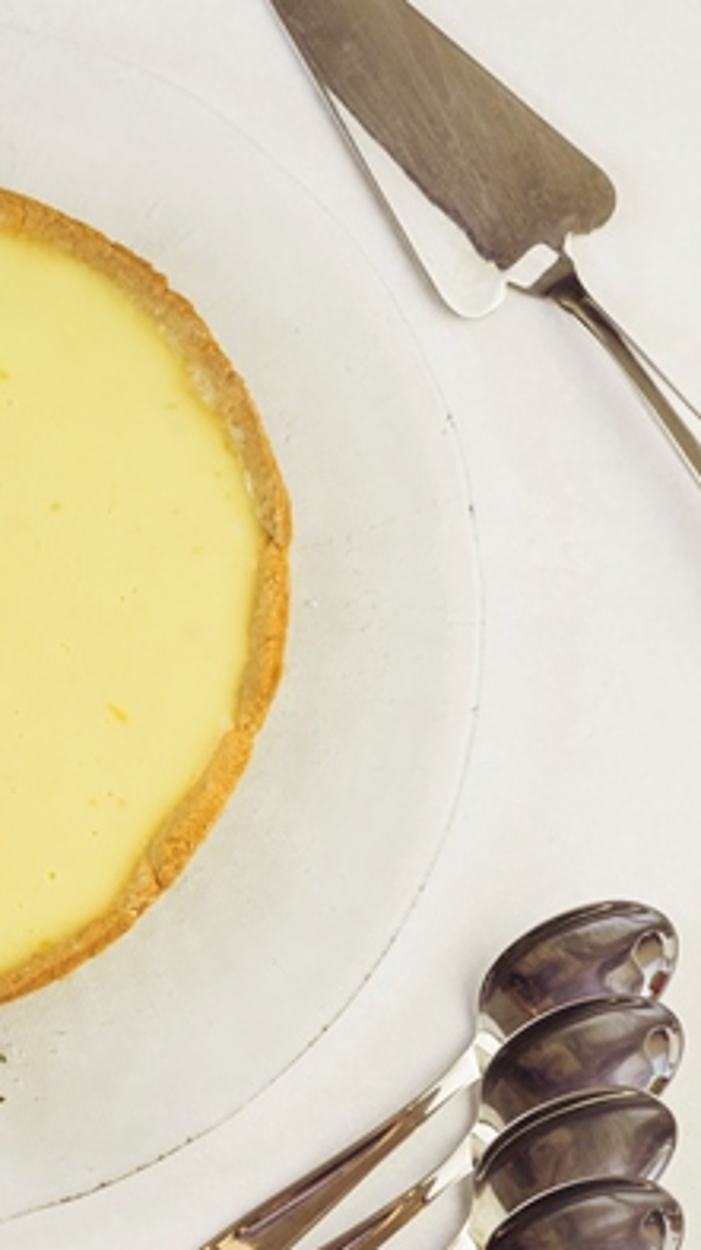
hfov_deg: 13.9
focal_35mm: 84
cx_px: -206
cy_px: 622
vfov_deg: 25.4
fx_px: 2775
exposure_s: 1/25
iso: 500
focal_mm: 35
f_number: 6.3
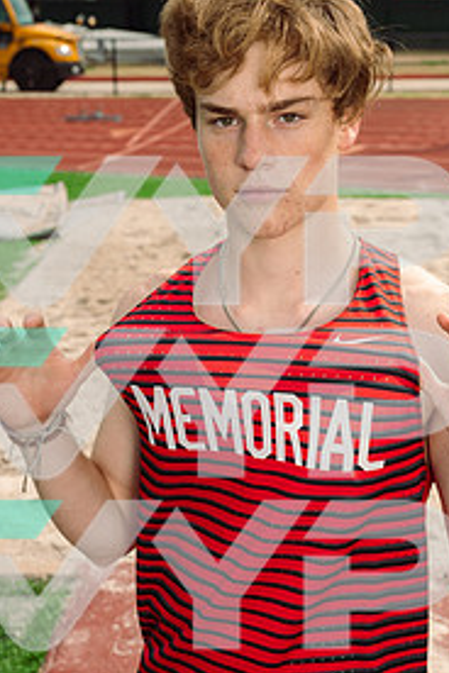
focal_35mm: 70
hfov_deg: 19.4
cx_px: 281
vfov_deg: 28.8
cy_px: 405
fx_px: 1309
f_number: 6.3
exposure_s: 1/250
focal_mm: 43
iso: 80
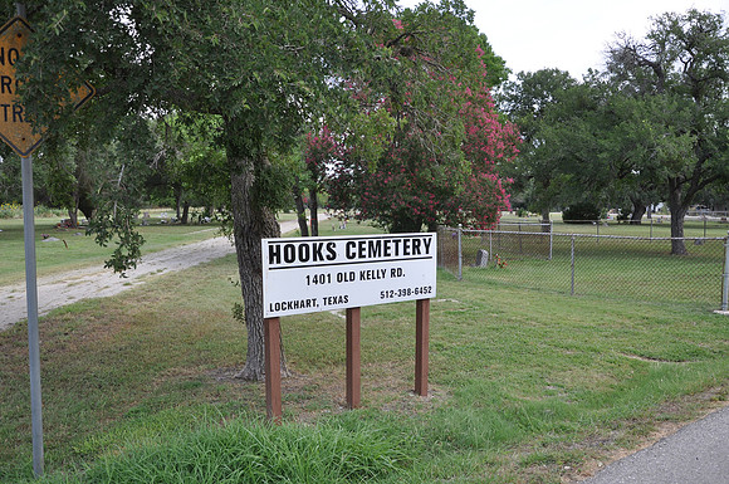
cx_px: 364
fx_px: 637
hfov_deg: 59.6
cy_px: 242
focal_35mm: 32
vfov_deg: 41.6
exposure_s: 1/160
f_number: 6.3
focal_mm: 21
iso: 200
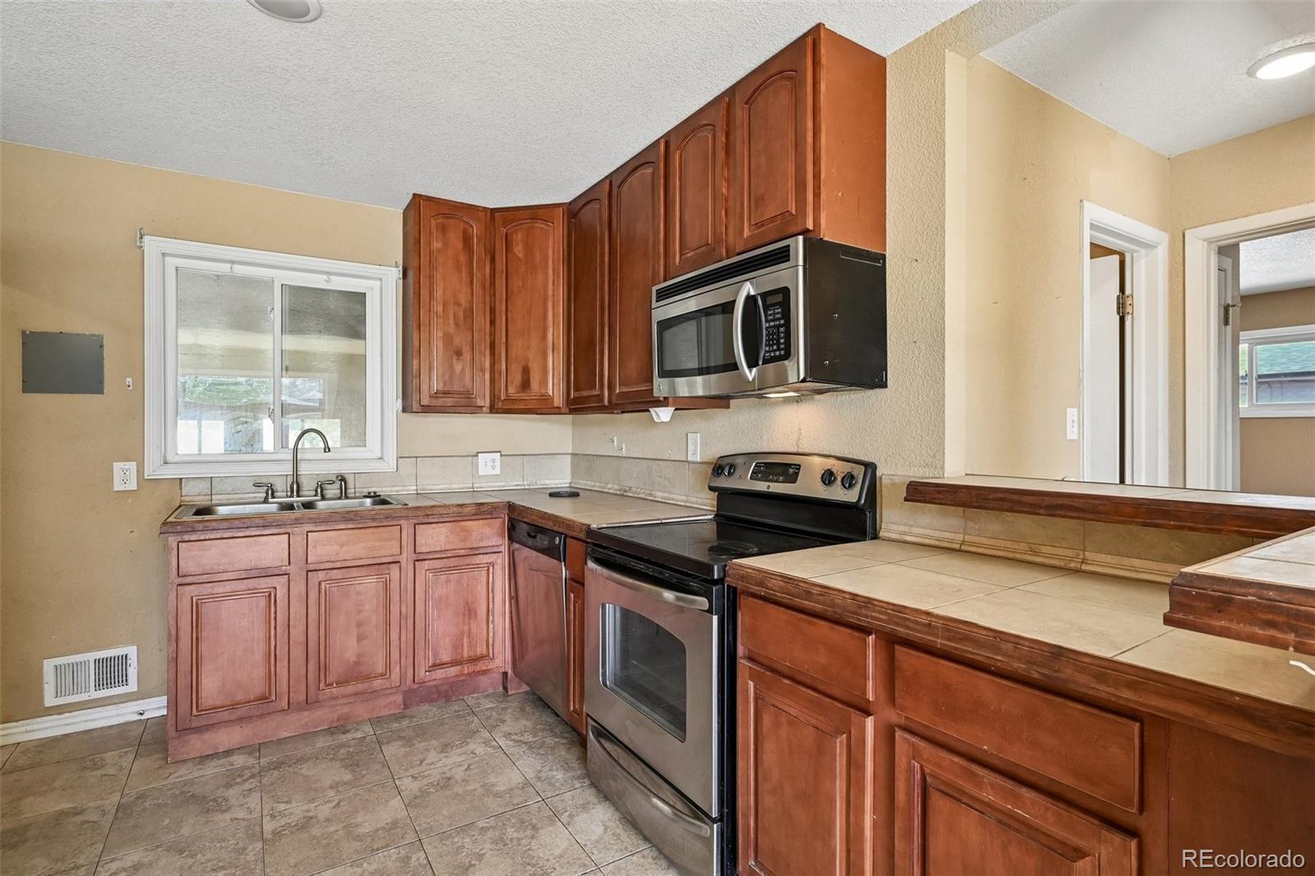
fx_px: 621
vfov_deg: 70.4
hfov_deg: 93.3
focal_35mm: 17
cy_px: 438
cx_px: 658
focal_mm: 17
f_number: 10
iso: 400
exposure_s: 1/10
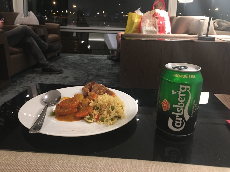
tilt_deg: -19.0
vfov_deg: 48.2
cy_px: 86
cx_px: 115
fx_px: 193
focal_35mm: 29
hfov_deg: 61.7
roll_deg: -2.1
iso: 50
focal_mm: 4.15
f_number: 2.2
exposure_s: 1/4
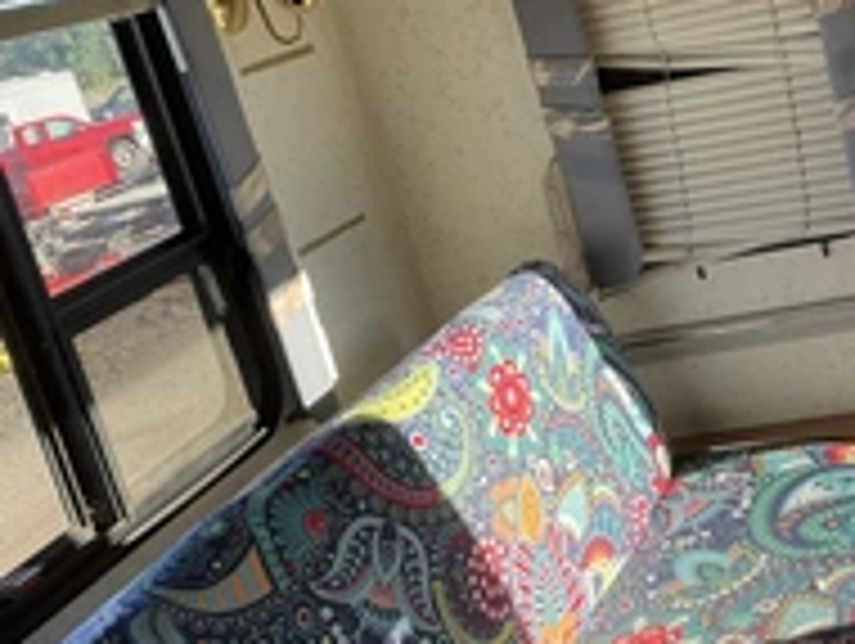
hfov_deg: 31.3
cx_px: 594
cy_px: 347
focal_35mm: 61
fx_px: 1509
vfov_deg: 24.1
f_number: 1.8
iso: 25
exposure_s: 1/264
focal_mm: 3
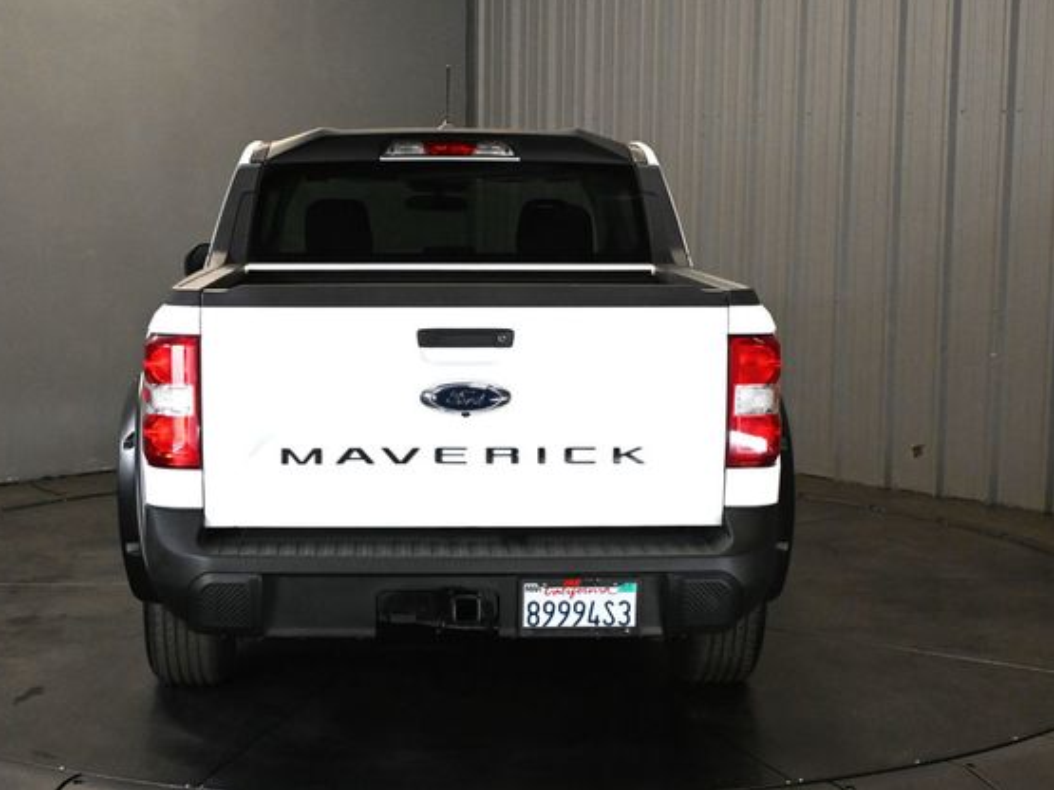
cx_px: 461
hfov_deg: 36.6
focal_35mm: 52
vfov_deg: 27.9
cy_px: 390
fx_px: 1591
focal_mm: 31.5
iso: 3200
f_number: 5
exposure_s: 1/100
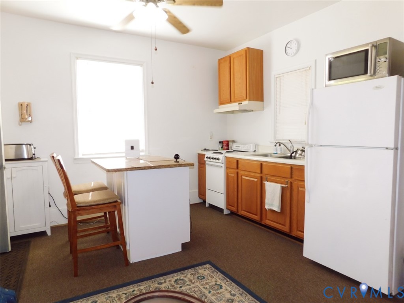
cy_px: 152
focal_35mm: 23
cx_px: 202
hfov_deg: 73.9
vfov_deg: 58.9
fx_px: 268
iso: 125
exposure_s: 1/60
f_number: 3
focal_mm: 4
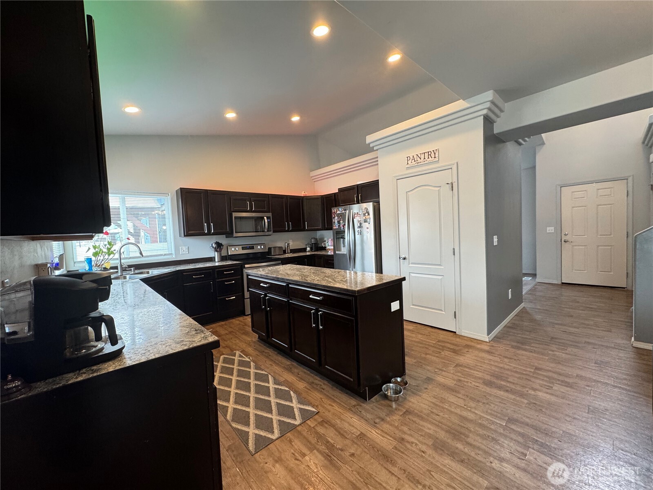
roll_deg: +2.5
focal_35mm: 14
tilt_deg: -3.1
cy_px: 245
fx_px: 264
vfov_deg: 85.7
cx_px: 326
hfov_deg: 102.1
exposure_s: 1/60
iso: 200
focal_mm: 2.22
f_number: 2.2
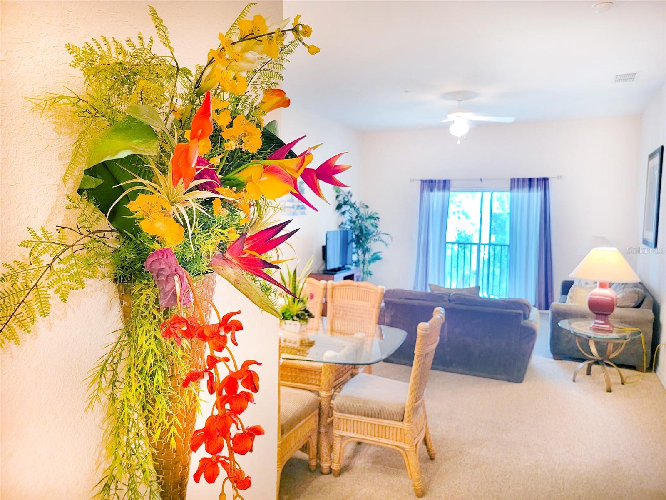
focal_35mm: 24
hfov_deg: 71.6
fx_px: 462
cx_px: 333
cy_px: 250
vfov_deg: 56.8
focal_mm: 6.7
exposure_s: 1/40
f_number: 1.8
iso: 250
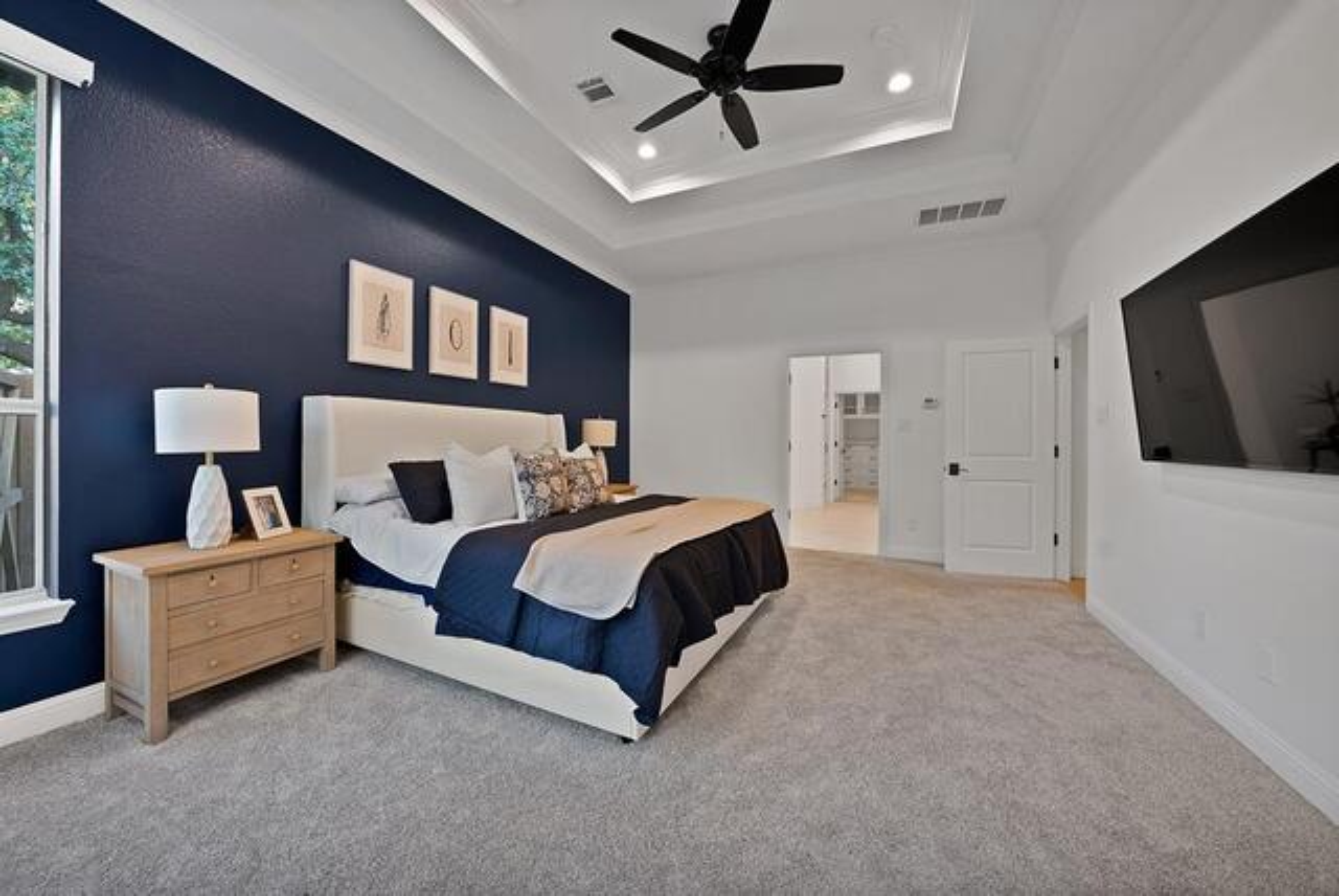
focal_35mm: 12
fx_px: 447
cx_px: 670
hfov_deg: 112.6
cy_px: 448
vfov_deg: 90.1
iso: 640
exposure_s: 1/6
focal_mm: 12
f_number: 7.1
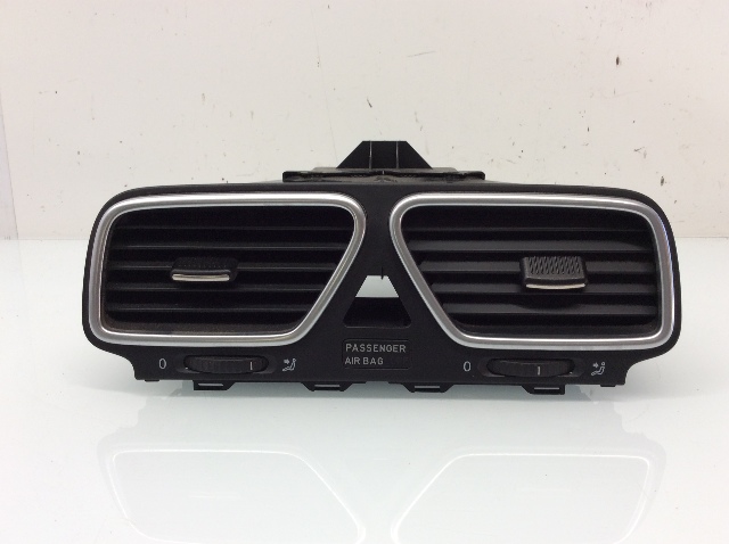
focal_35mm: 32
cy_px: 272
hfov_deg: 56.9
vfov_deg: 44.1
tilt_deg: -13.0
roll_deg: +1.4
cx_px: 364
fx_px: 673
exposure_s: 1/40
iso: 32
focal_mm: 3.3
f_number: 2.4
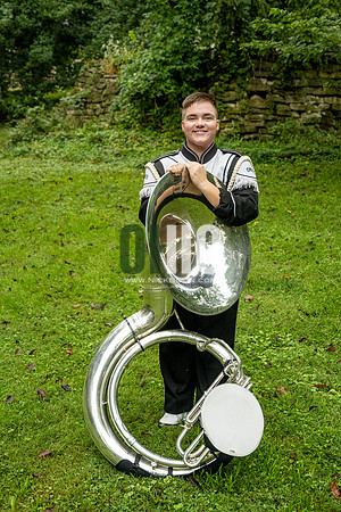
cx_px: 170
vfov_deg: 43.6
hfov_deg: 29.9
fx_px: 639
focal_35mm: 45
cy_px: 256
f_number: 4
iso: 800
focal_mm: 45
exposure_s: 1/500
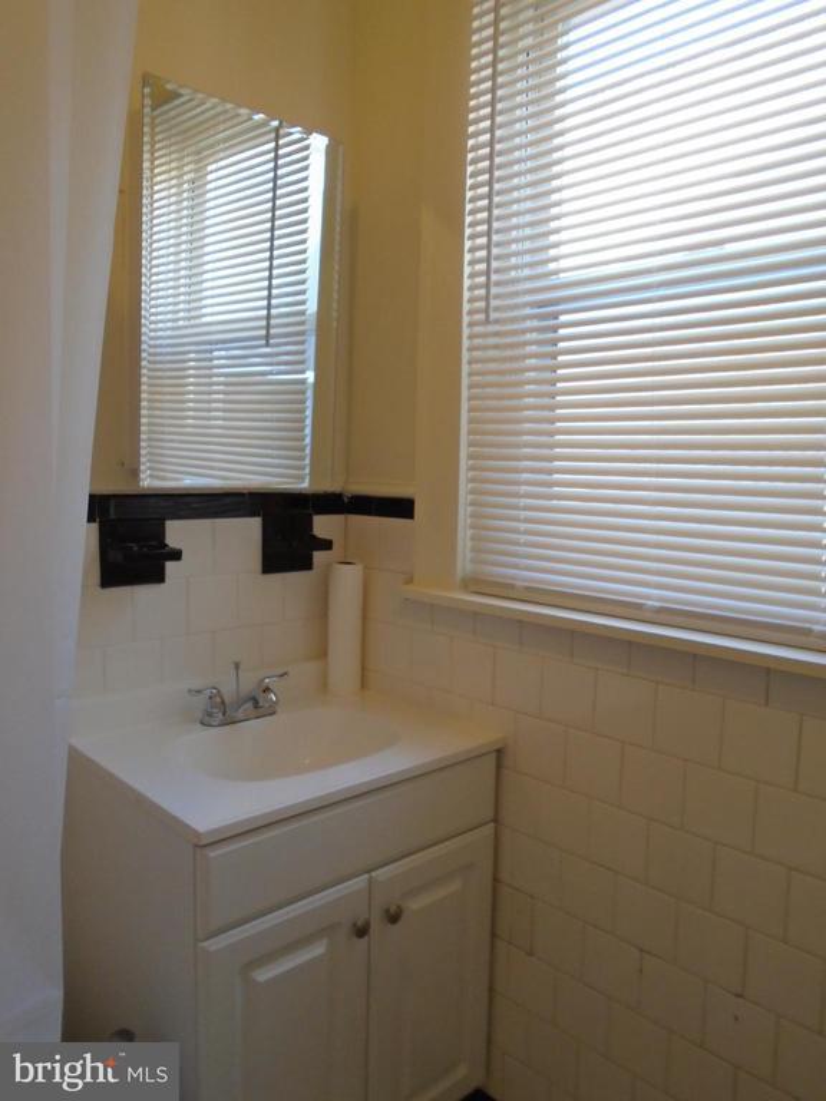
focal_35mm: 26
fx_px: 827
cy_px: 550
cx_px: 413
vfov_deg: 67.3
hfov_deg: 53.1
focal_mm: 4.6
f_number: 3.2
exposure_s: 1/30
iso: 250
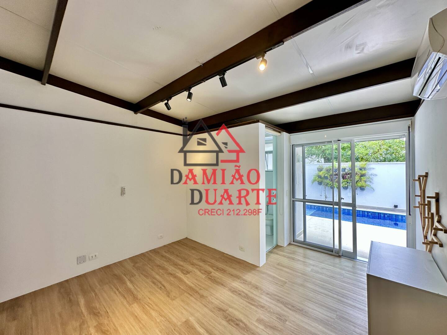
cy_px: 168
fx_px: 181
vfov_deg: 85.7
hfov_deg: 102.1
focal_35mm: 14
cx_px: 224
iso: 80
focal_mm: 2.22
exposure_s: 1/120
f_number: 2.2
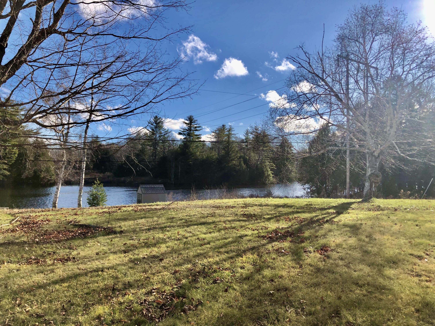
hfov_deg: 63.4
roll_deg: -0.7
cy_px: 163
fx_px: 352
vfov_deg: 49.7
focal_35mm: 28
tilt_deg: +0.2
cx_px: 218
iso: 20
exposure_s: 1/2525
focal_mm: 3.99
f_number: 1.8
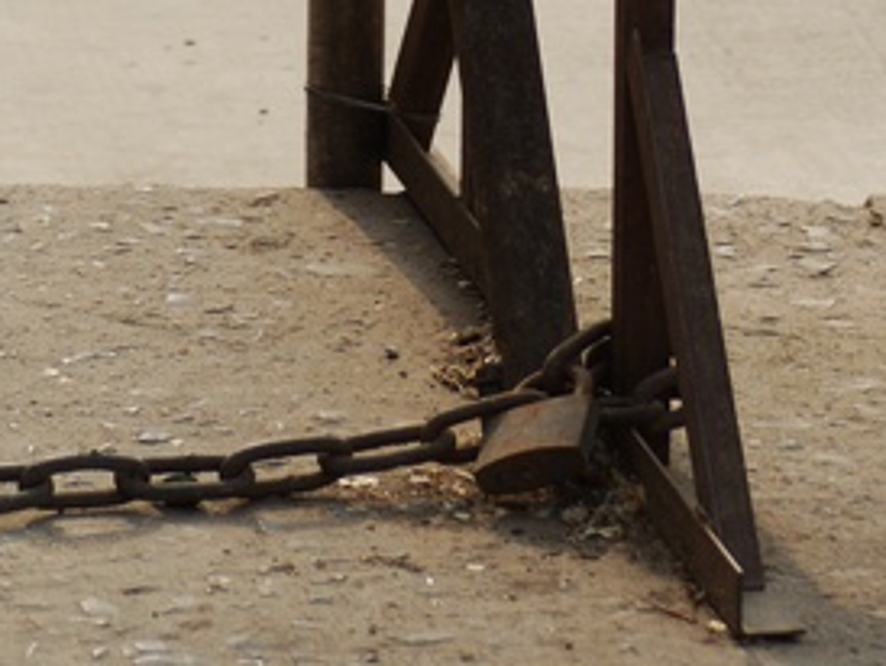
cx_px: 682
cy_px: -417
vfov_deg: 3.5
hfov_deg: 4.7
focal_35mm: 421
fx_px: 10785
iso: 200
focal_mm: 100
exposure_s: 1/640
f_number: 5
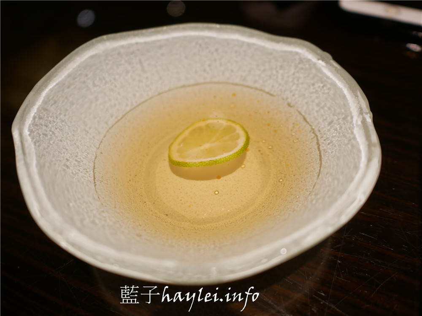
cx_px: 211
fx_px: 366
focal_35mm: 30
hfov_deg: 60.0
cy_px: 158
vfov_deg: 46.8
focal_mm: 15
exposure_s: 1/60
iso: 200
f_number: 1.7
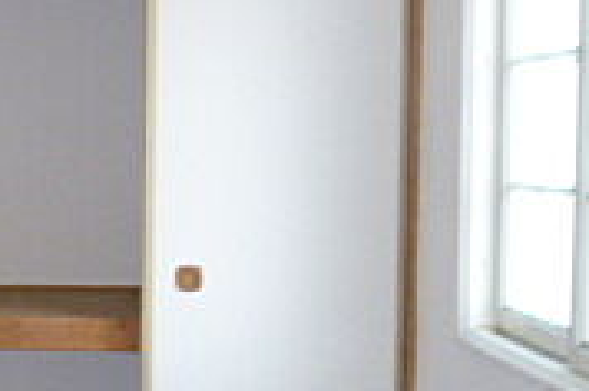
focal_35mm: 90
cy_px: 232
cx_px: -324
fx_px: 1470
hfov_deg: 19.4
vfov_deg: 15.1
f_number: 2.2
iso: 160
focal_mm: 4.3
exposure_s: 1/60
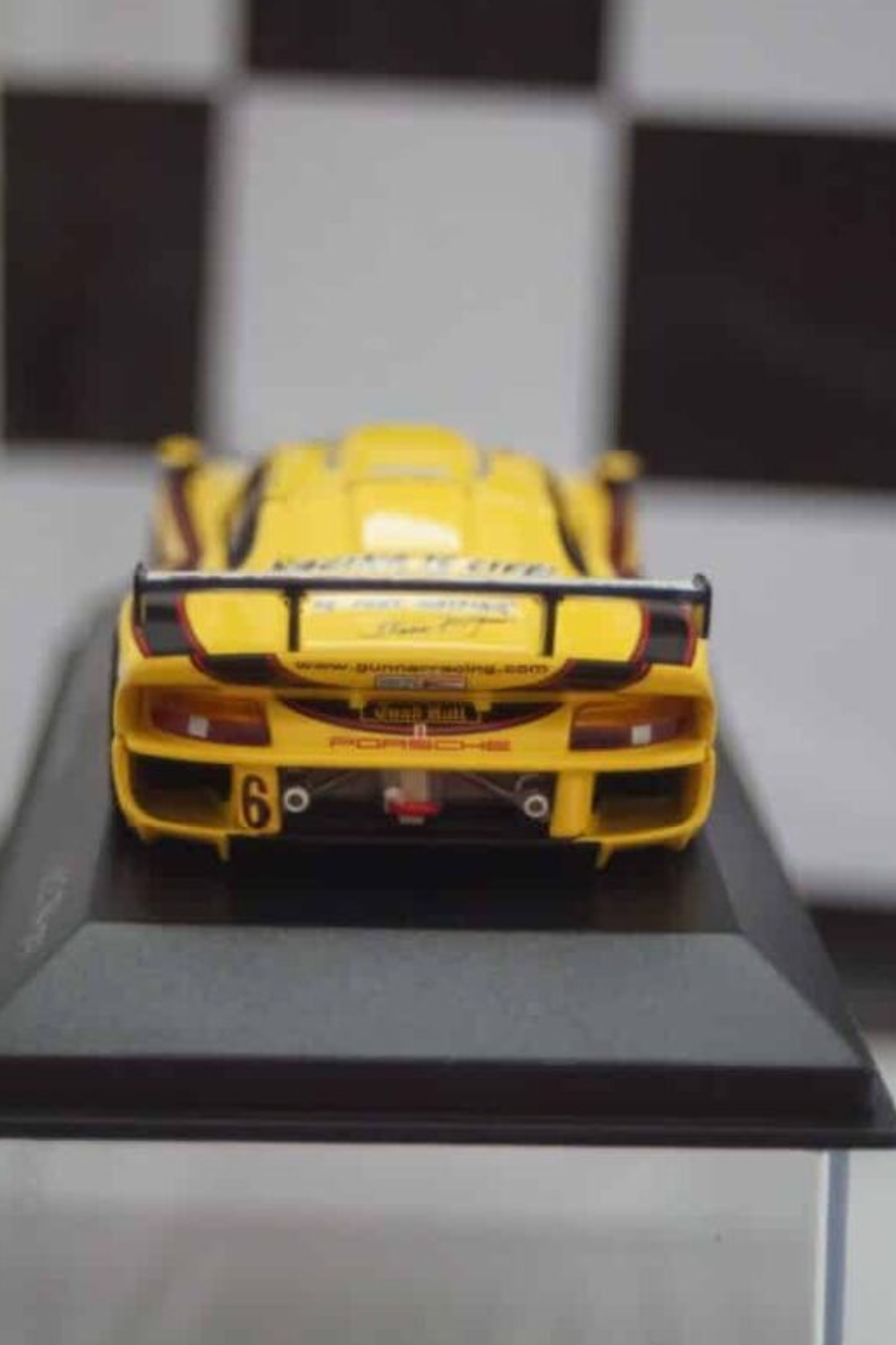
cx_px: 434
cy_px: 607
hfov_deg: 13.0
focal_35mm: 105
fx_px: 3920
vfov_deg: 19.5
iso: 1600
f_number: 5.6
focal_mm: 60
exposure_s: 1/160
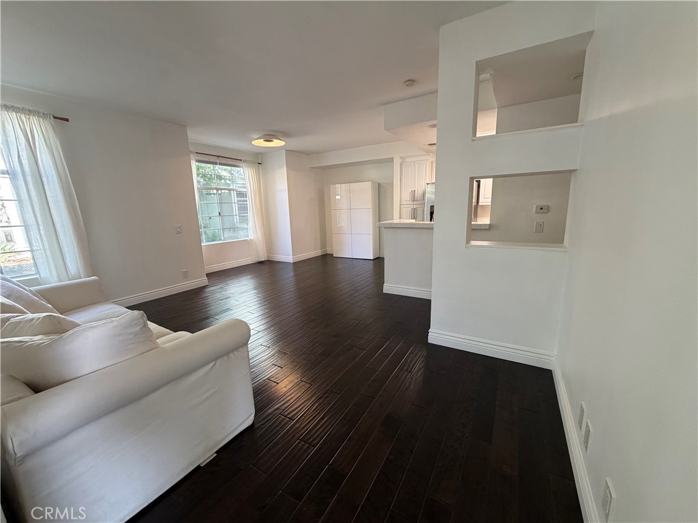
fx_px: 282
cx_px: 349
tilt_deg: -10.4
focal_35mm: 14
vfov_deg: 85.7
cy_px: 262
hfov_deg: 102.1
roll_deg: +2.0
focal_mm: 2.22
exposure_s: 1/120
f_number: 2.2
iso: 250
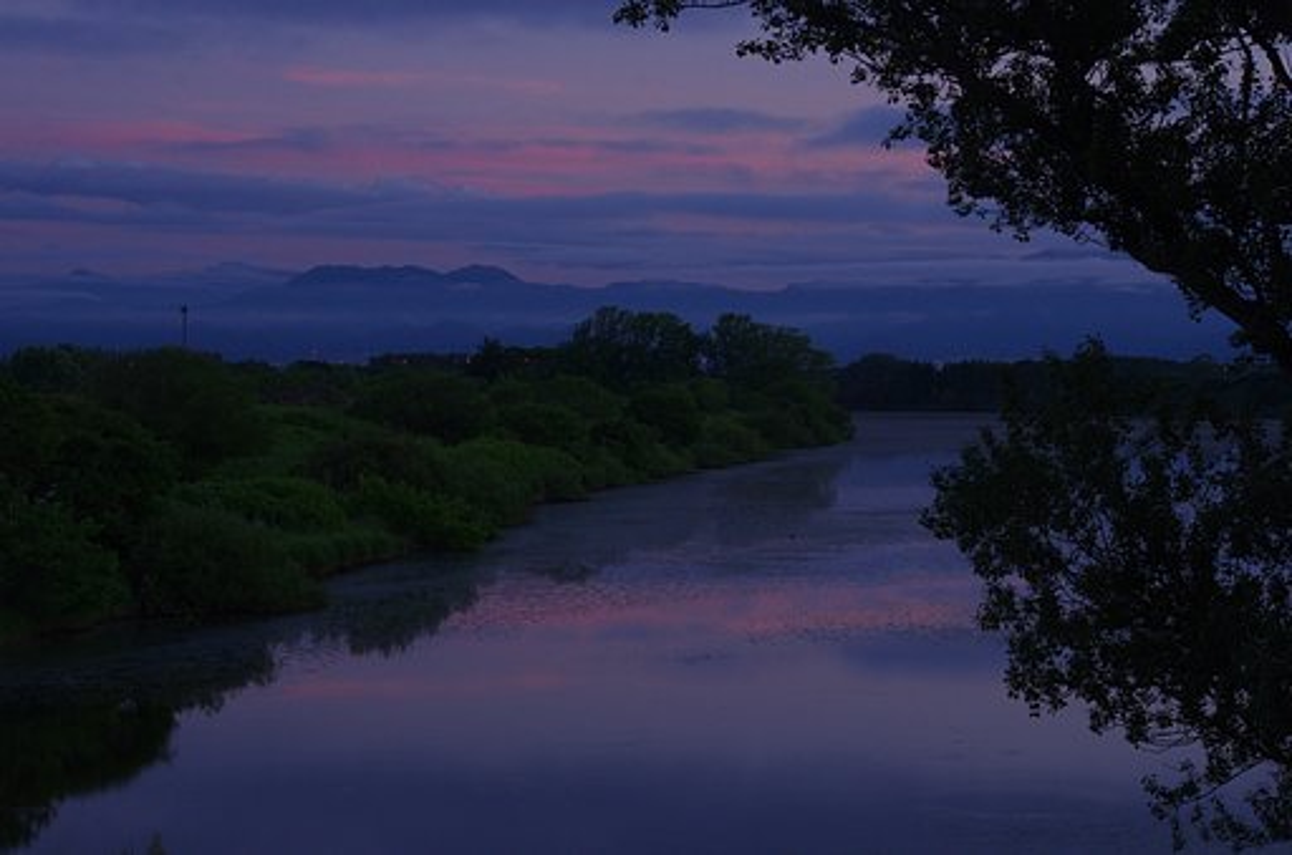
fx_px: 3366
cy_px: 428
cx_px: 646
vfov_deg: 14.5
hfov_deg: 21.7
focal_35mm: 94
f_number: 10
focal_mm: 62.5
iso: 400
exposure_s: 1/10
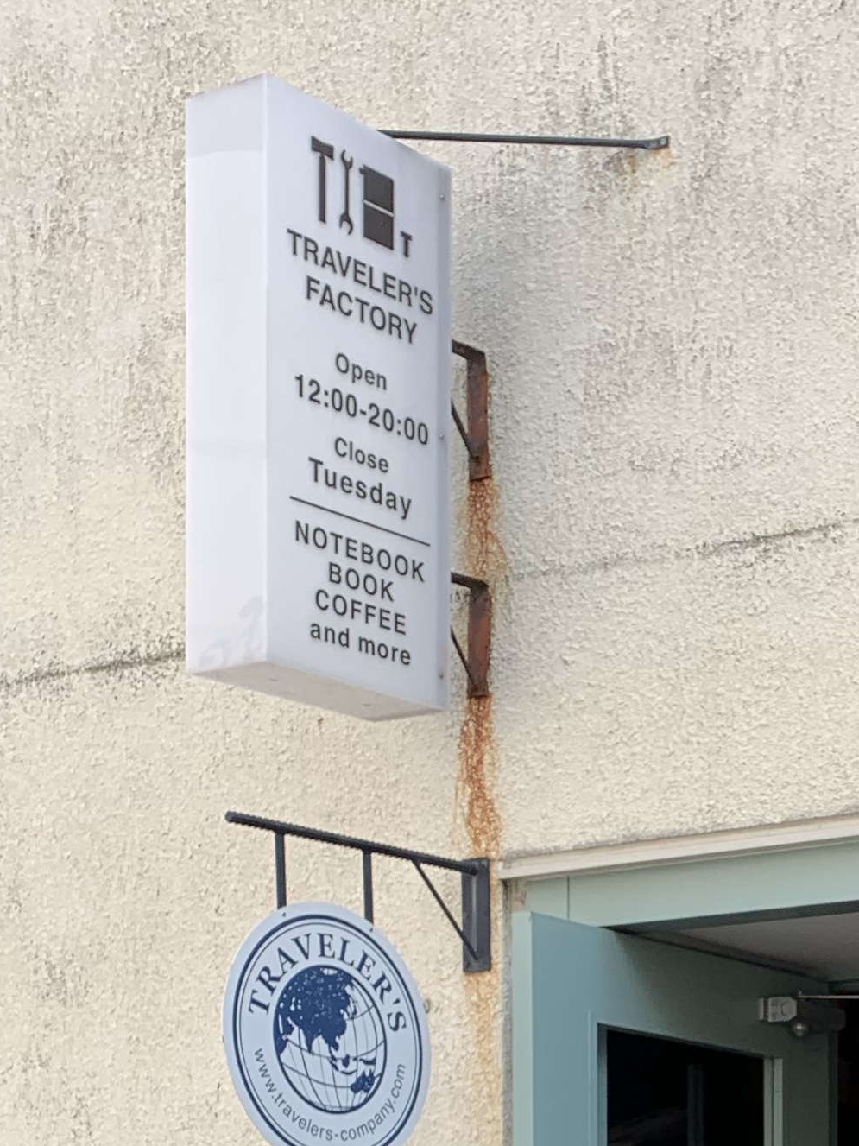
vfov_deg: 22.7
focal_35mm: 79
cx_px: 1073
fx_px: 2614
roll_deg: -0.7
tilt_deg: -0.2
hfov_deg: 17.6
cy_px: 1389
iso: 25
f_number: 1.8
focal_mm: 4.25
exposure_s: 1/651
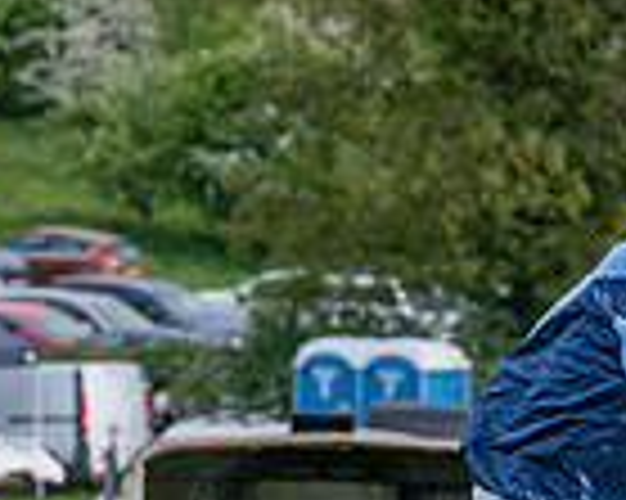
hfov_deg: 3.6
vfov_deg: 2.9
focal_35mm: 538
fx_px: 9961
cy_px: 887
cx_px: 395
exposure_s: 1/2500
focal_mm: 70
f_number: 4.5
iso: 400
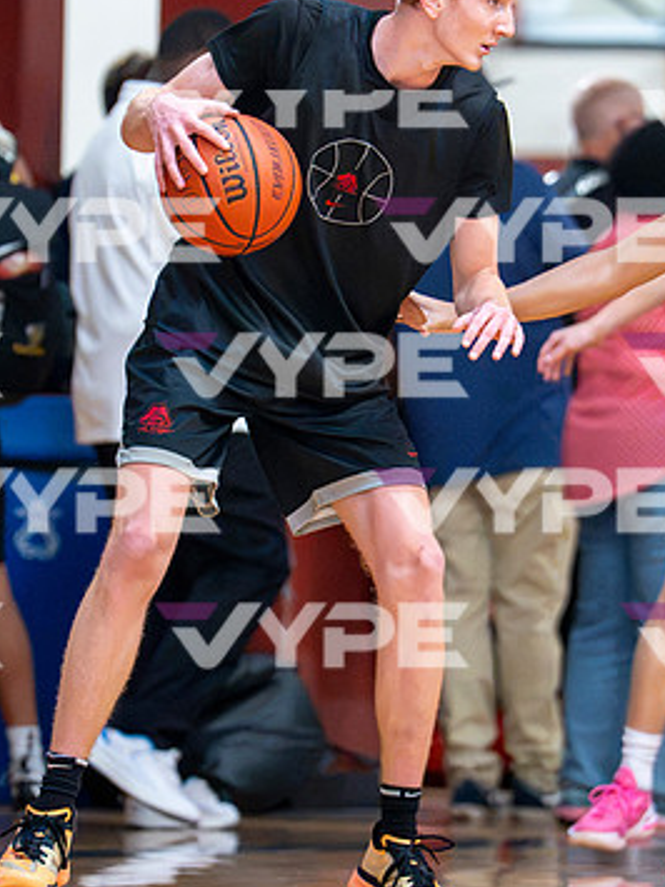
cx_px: 381
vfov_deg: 3.4
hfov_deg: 2.6
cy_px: 519
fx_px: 14737
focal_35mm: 575
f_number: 3.2
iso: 12800
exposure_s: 1/1000
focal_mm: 200
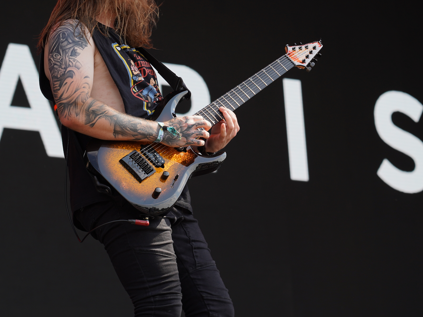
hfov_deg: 11.6
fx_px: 2077
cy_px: 136
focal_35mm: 170
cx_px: 198
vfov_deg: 8.7
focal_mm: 105
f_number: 5.6
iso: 100
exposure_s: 1/250
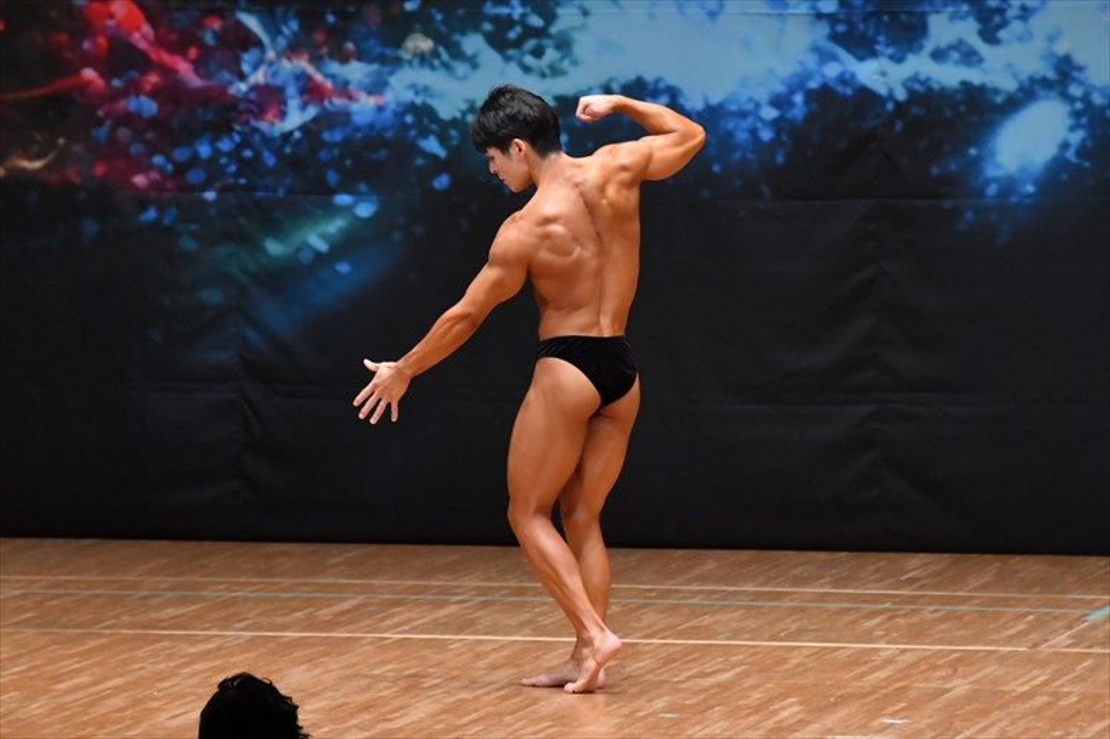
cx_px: 555
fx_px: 8783
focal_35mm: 285
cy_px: 370
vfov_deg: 4.8
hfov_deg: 7.2
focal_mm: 190
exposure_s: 1/400
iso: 6400
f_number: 5.6
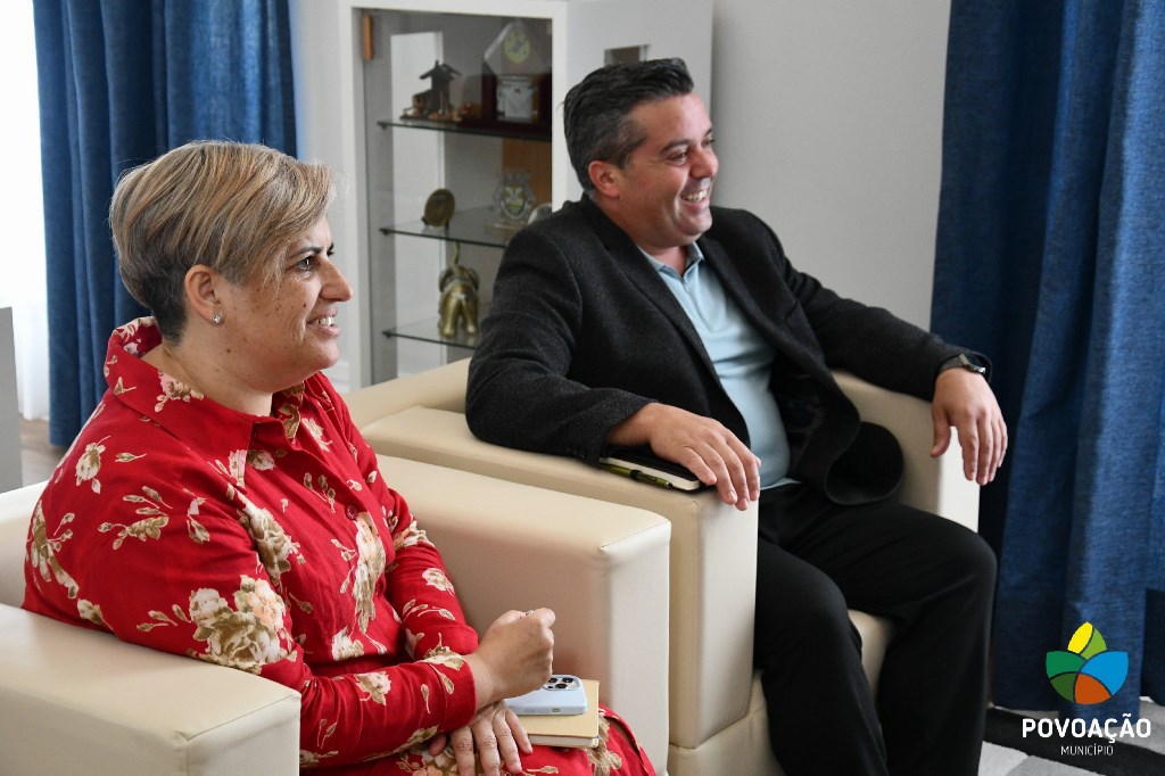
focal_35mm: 63
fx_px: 2038
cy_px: 388
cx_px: 582
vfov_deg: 21.6
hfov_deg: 31.9
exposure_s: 1/125
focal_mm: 42
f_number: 4.8
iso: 1800
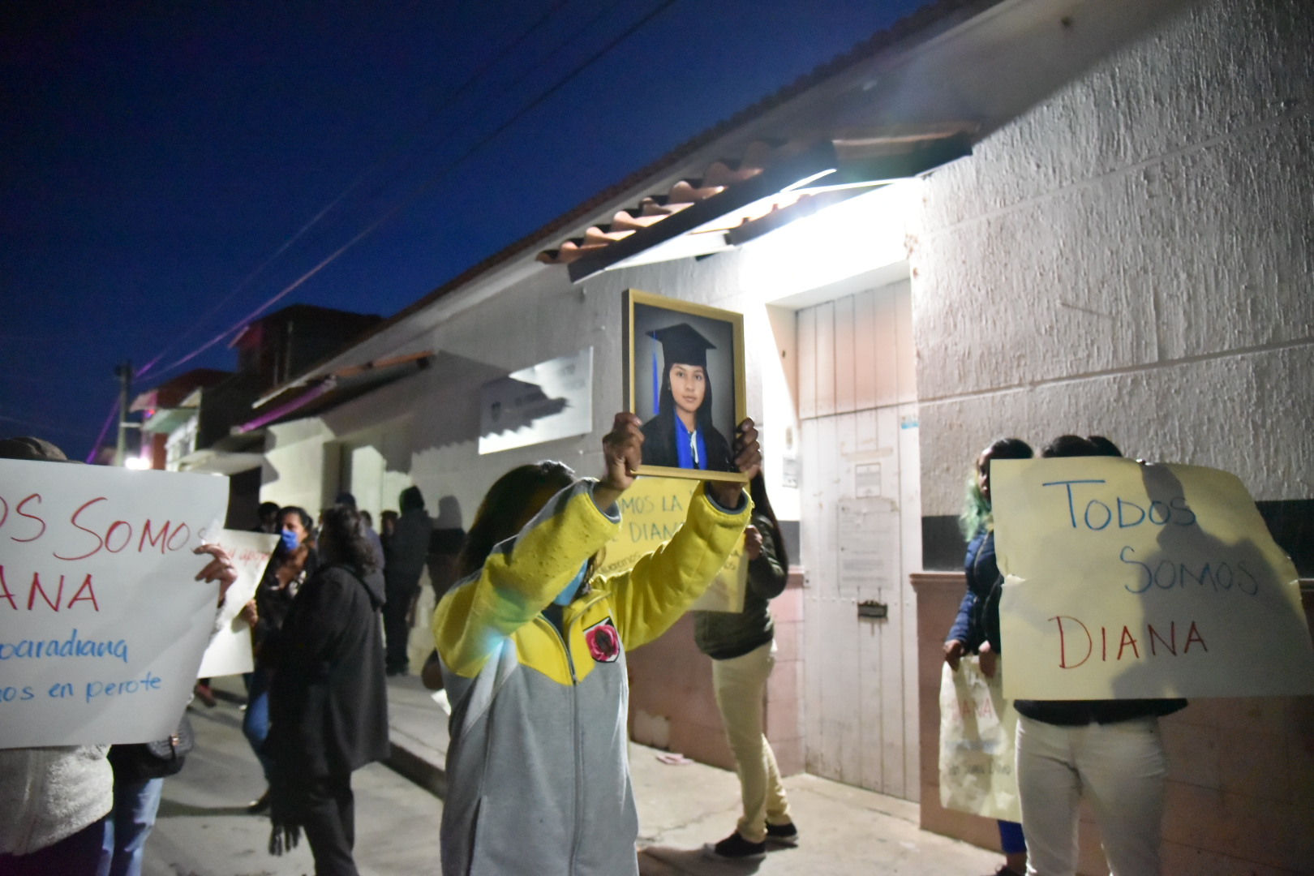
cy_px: 438
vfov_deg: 53.1
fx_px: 876
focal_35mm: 24
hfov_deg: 73.7
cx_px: 657
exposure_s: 1/60
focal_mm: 24
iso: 12800
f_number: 4
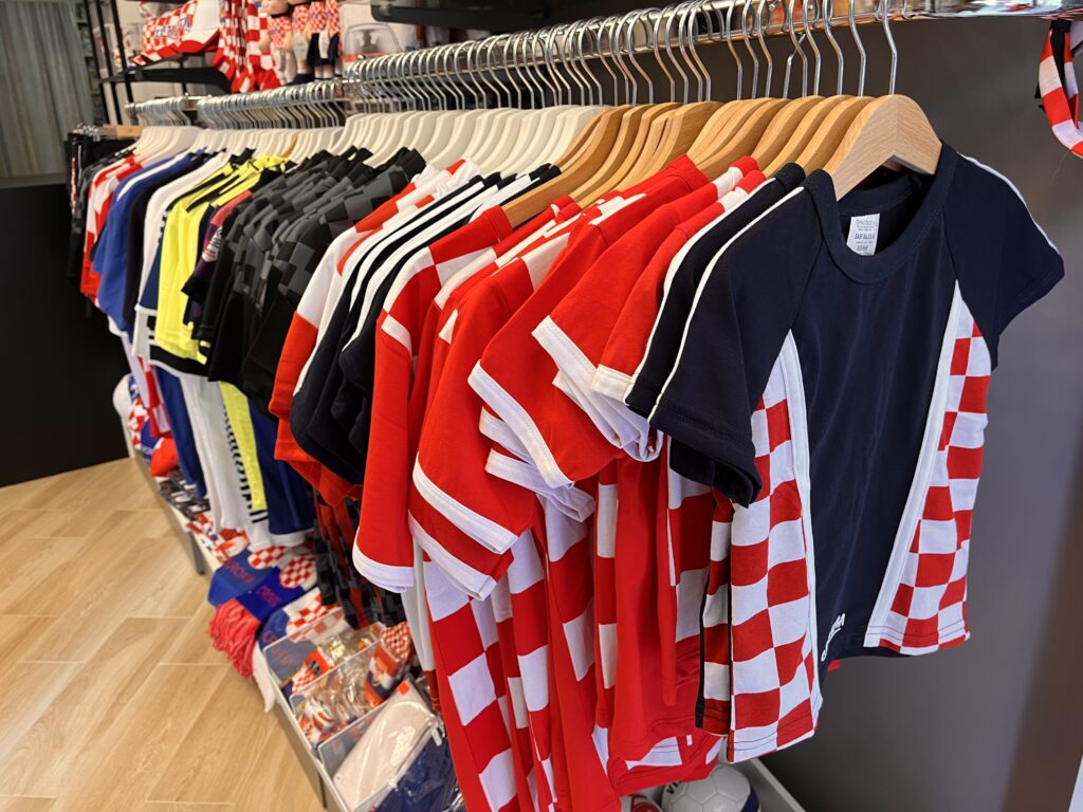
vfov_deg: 53.1
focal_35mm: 26
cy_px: 406
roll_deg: +1.2
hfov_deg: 67.3
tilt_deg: -21.0
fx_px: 813
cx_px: 542
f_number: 1.6
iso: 64
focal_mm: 5.1
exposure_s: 1/50
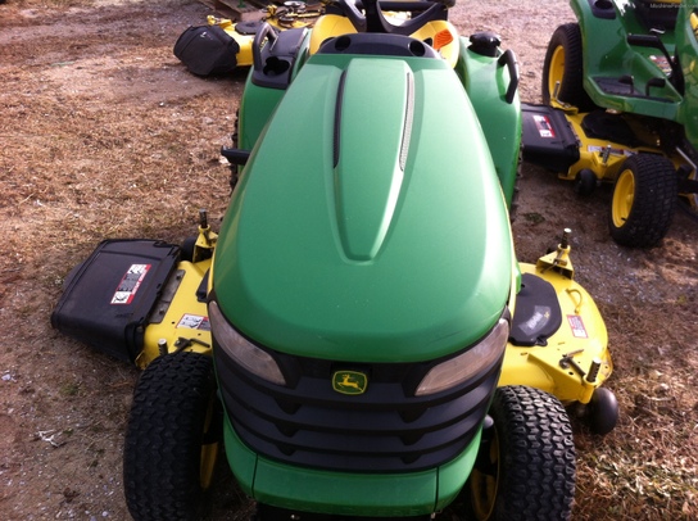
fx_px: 704
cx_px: 349
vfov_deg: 40.6
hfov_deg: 52.7
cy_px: 260
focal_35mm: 35
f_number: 2.8
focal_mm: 3.85
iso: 80
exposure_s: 1/397
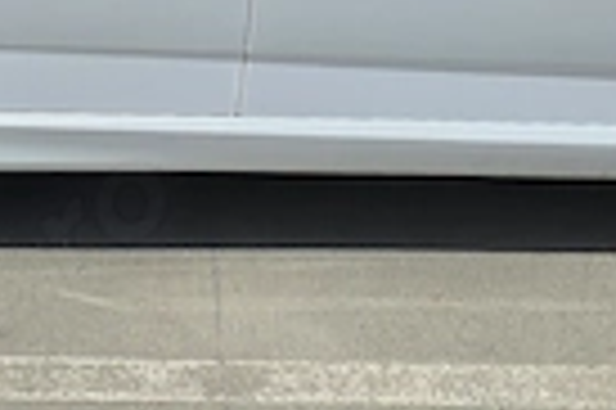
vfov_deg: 12.2
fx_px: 1795
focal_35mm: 105
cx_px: 193
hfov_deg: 19.4
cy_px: -266
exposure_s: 1/1650
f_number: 1.7
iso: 12
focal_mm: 6.3
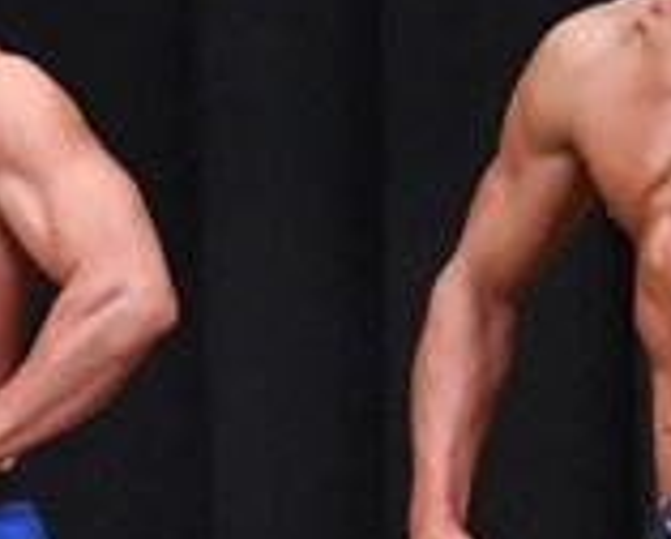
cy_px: 569
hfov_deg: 1.9
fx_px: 19923
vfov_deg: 1.5
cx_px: -951
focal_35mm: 1002
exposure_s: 1/400
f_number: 5.6
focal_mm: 145
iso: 8000
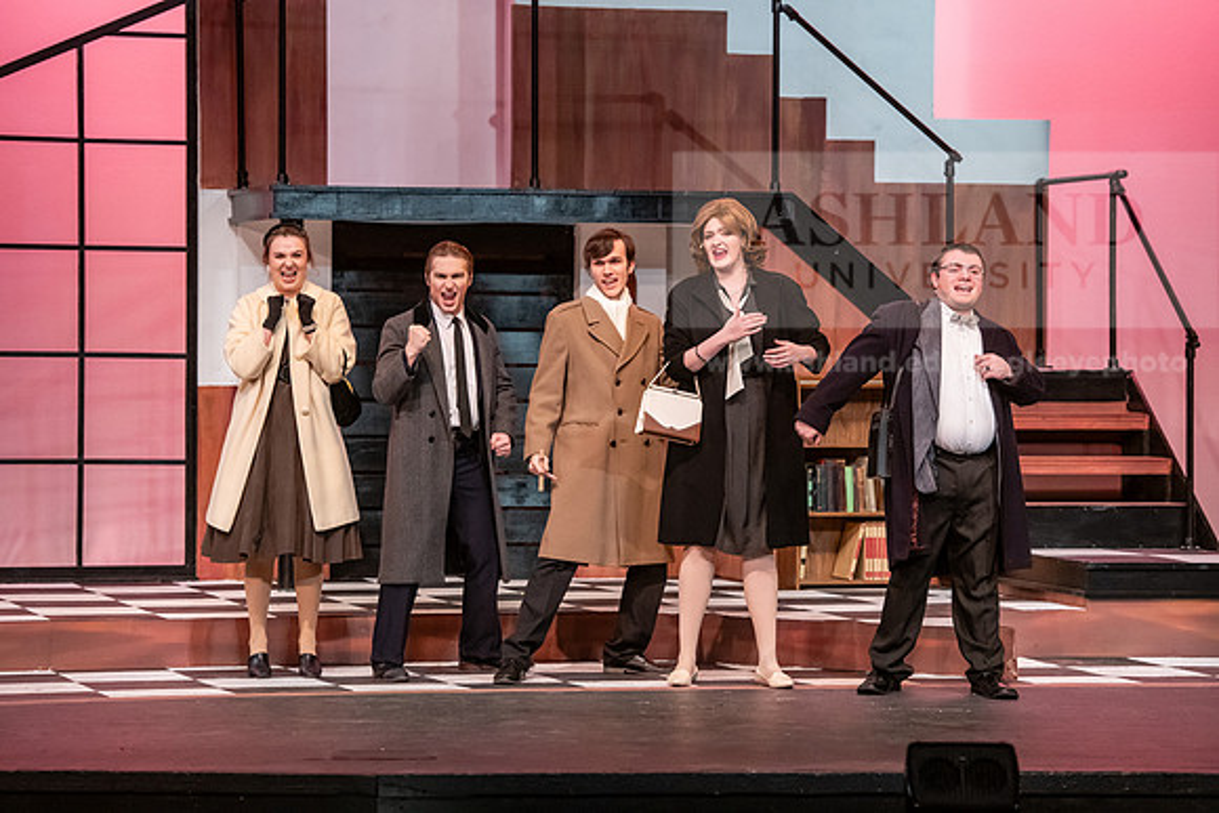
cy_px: 406
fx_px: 4132
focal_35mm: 122
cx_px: 610
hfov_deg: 16.8
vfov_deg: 11.2
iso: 3200
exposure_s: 1/200
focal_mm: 122
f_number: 3.5
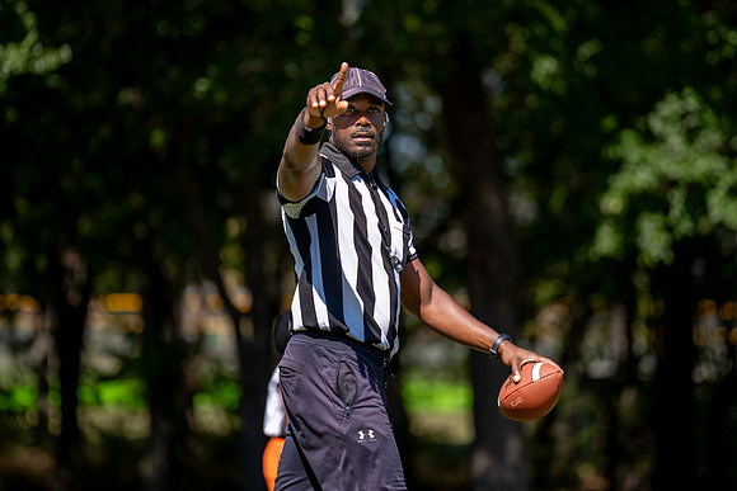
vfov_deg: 6.0
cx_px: 376
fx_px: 4722
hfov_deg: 8.9
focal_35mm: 231
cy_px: 193
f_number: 2.8
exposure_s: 1/2500
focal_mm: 170
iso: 160
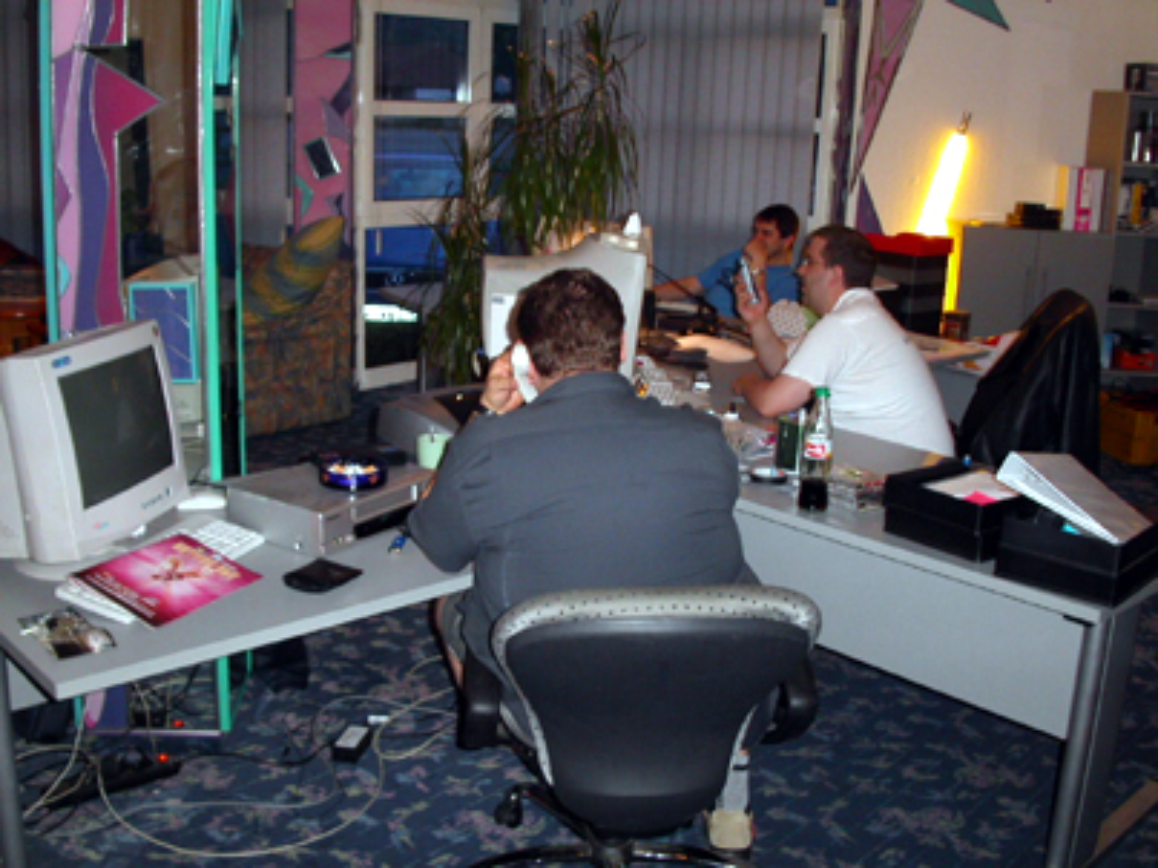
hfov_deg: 49.0
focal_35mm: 38
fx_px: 1271
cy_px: 434
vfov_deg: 37.7
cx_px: 579
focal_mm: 7.8
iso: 197
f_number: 2.8
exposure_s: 1/30
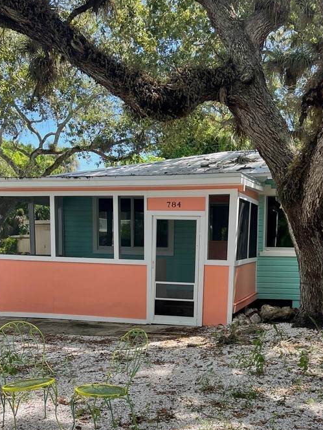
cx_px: 218
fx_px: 498
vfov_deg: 46.0
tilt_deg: -6.0
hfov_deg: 35.5
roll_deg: -0.4
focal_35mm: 40
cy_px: 292
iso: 32
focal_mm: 4.2
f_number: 1.6
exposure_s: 1/670
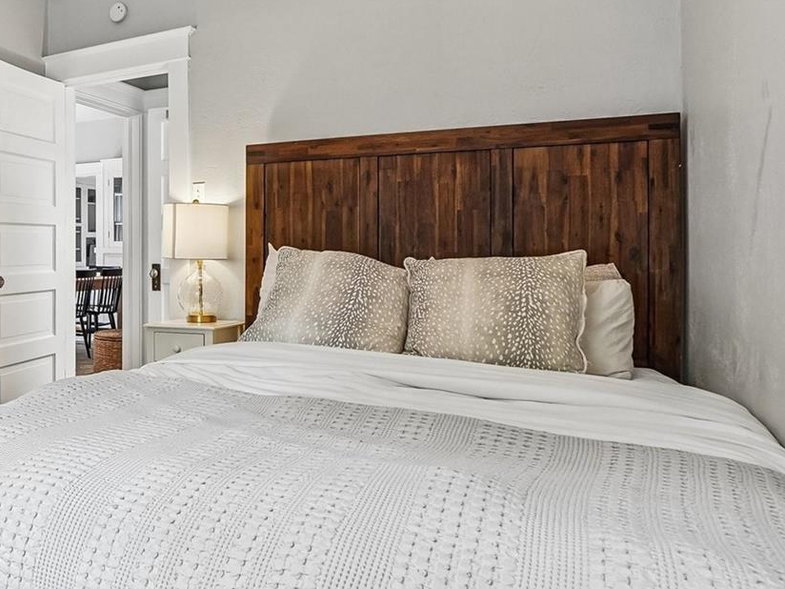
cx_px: 115
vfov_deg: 49.6
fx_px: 635
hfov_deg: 56.8
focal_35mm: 28
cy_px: 250
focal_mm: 10
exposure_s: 1/25
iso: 400
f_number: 8
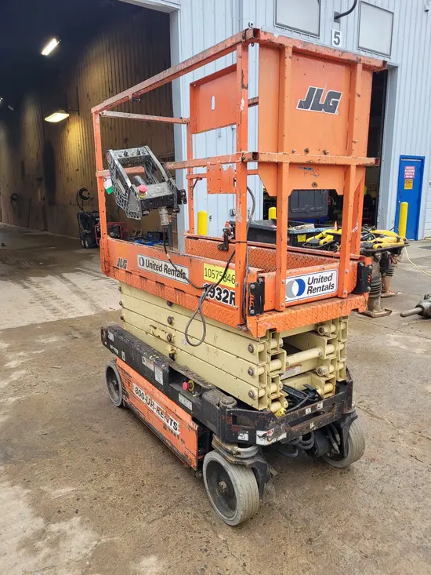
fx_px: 432
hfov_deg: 53.1
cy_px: 288
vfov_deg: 67.3
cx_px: 216
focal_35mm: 26
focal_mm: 5.4
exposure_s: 1/120
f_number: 1.8
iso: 125
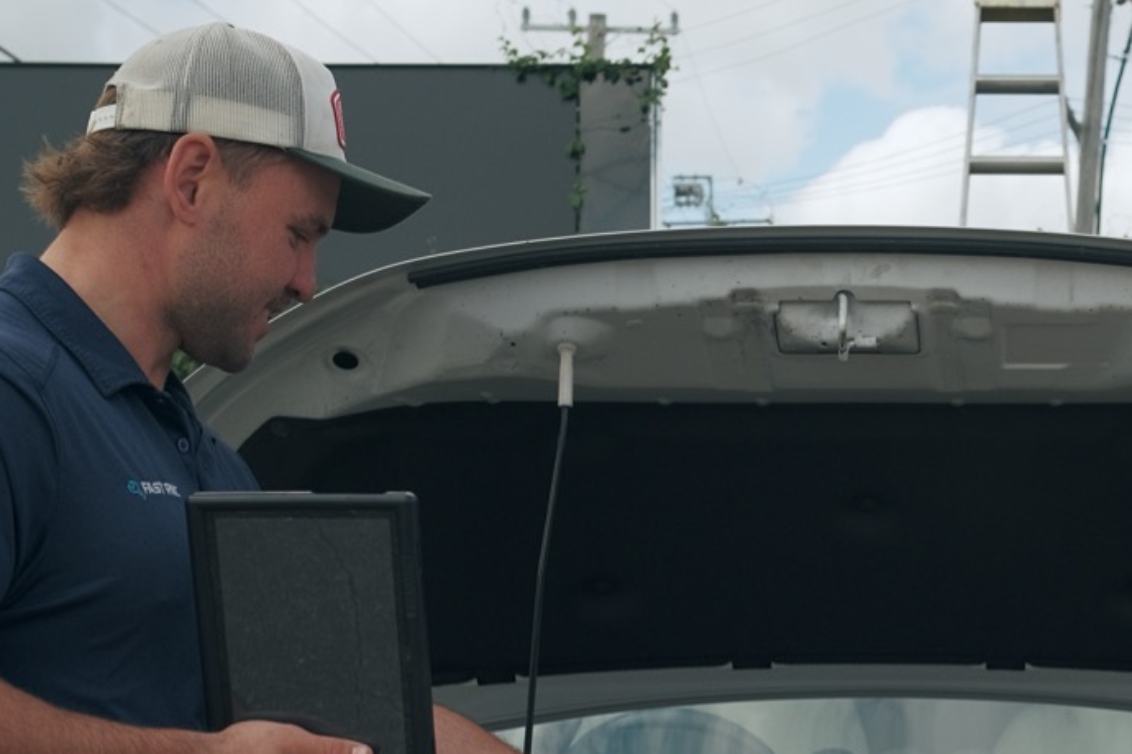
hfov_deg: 28.1
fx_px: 2232
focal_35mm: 71
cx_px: 825
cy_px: 671
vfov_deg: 18.9
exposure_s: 1/640
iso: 160
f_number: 5
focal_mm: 23
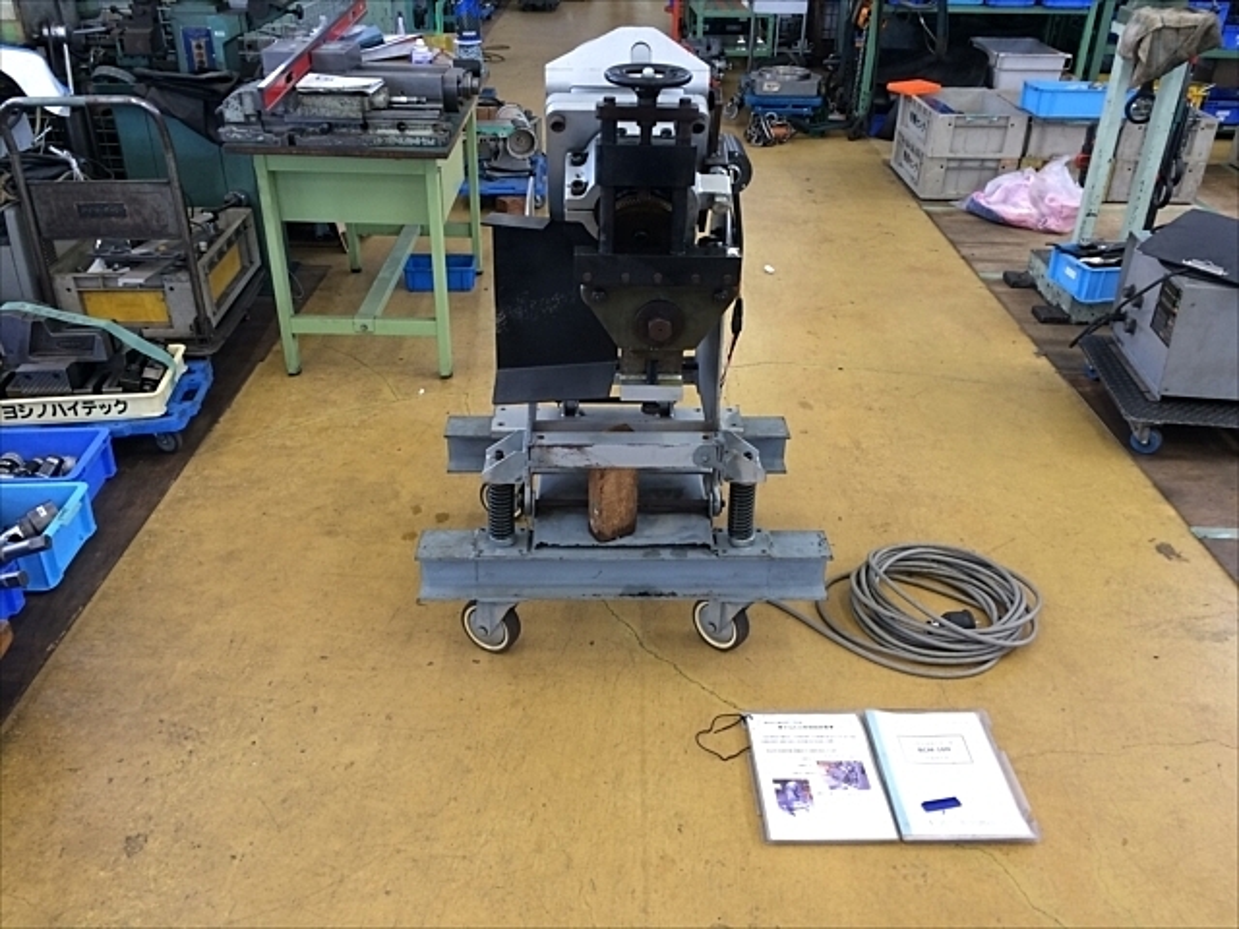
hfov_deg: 61.7
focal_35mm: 29
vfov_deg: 48.2
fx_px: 1038
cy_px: 464
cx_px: 620
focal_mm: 4.15
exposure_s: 1/30
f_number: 2.2
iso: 80
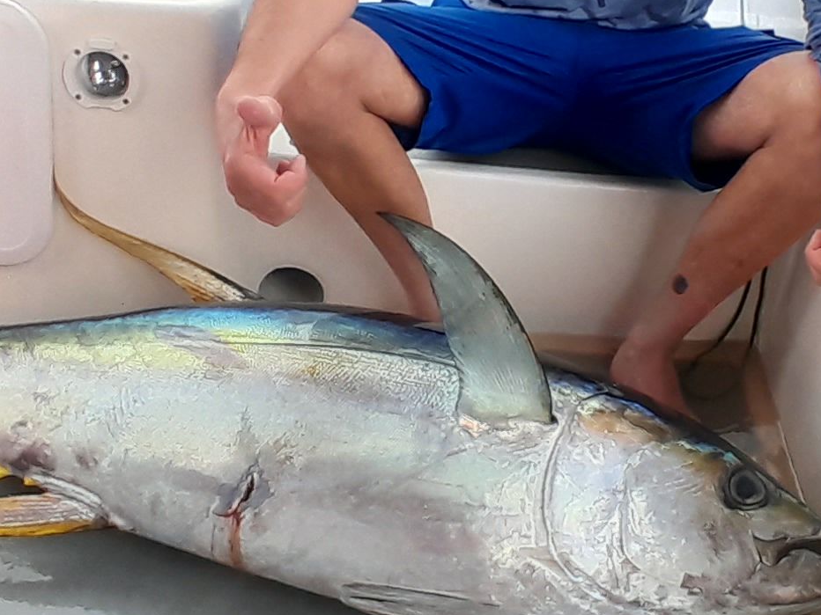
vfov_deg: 30.4
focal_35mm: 47
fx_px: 1115
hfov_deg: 40.2
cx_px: 514
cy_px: 158
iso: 40
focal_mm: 1.46
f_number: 2.2
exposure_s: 1/557
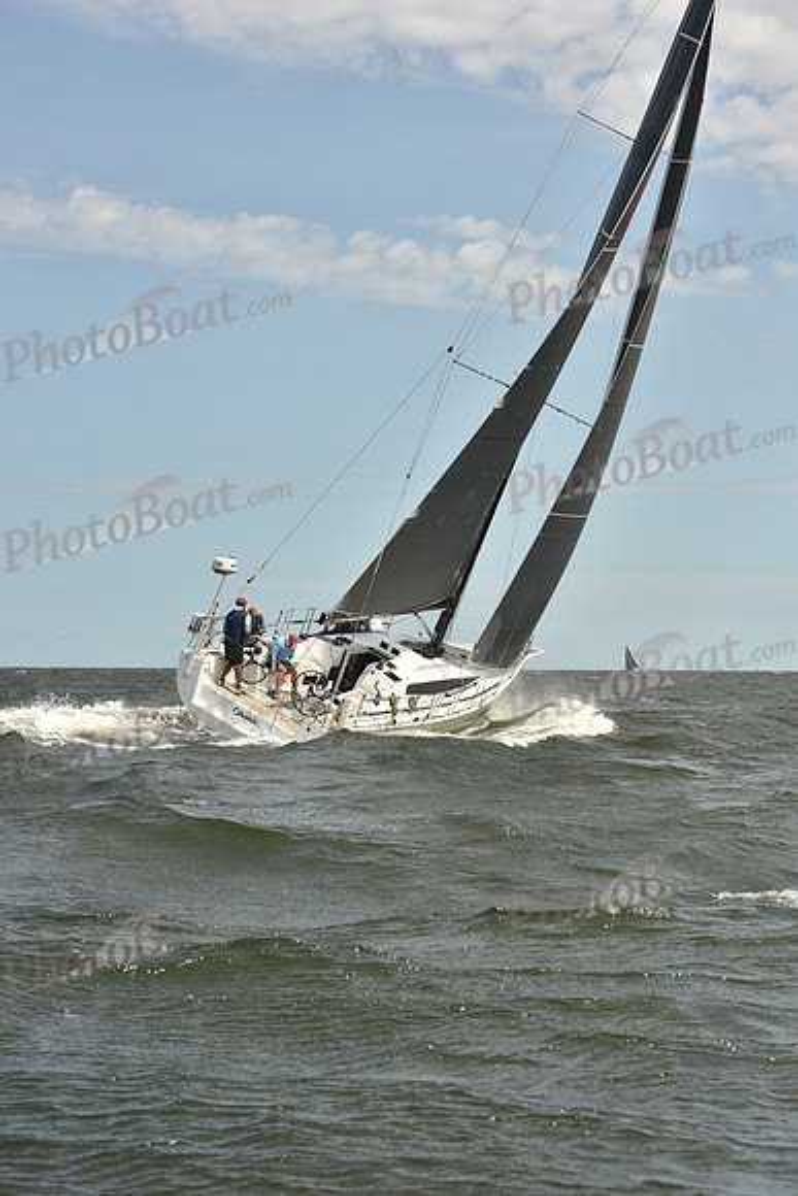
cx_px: 399
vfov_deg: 28.8
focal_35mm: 70
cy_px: 598
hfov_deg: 19.5
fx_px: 2326
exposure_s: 1/800
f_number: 9
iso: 250
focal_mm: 70
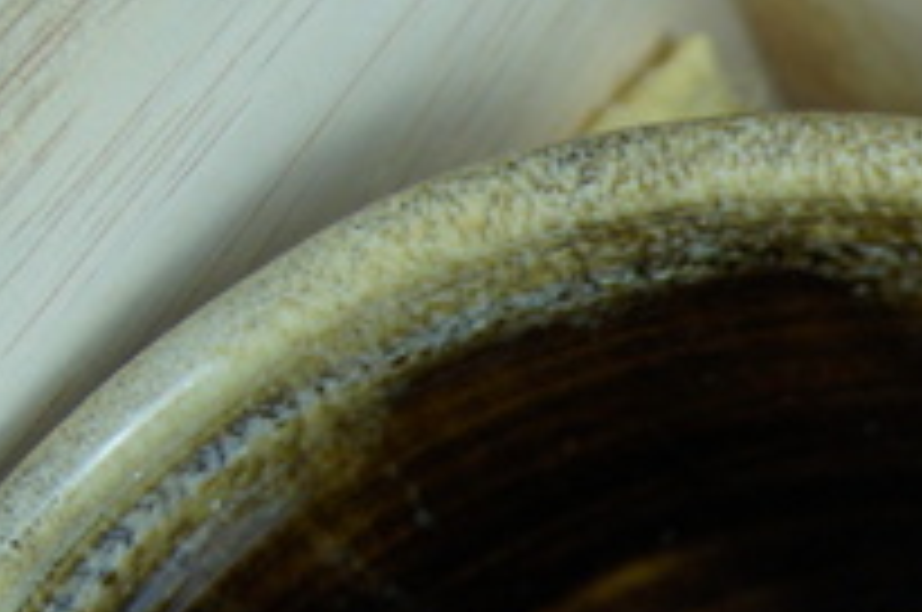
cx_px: 1997
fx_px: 4500
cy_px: 1350
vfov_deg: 7.4
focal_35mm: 176
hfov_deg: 10.5
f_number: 4
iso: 320
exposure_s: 1/60
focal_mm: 24
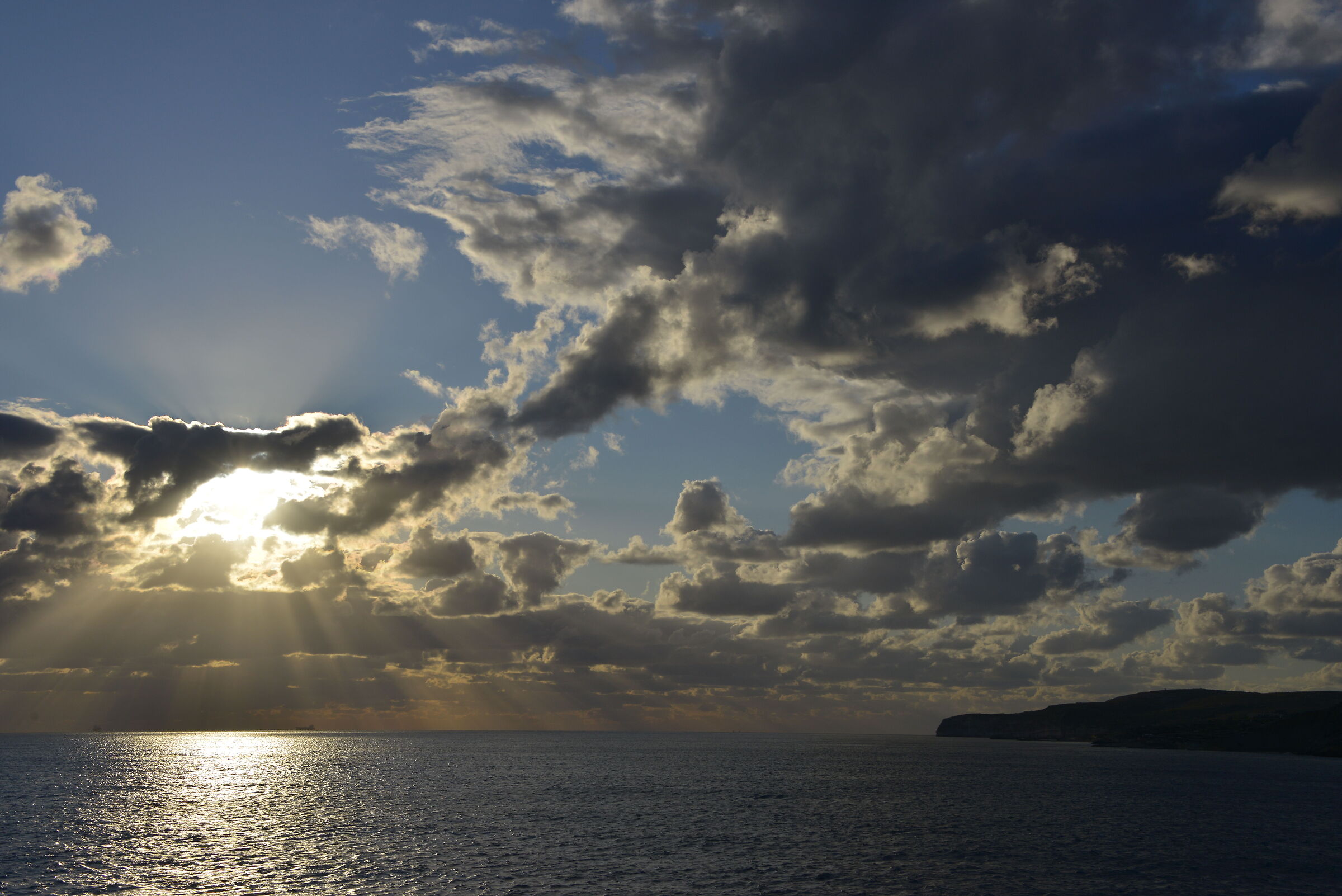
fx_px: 1678
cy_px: 448
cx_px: 671
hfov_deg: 43.6
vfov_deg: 29.9
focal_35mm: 45
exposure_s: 1/2500
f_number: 10
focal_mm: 45
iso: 200
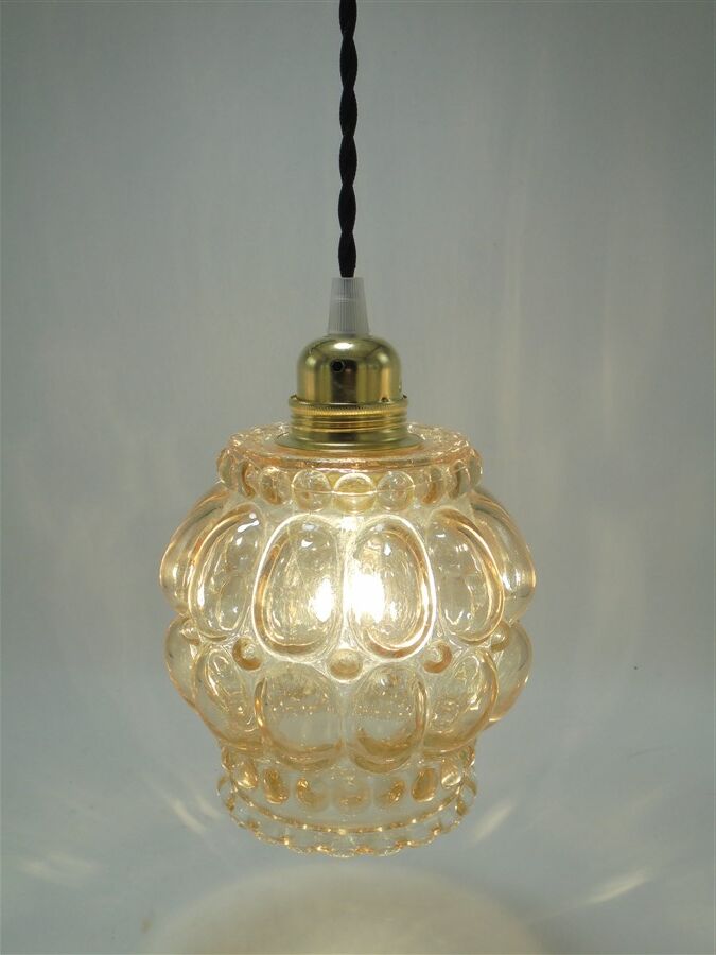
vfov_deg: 49.0
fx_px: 1048
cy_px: 478
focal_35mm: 38
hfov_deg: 37.7
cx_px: 358
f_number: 4.2
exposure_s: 1/250
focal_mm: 6.9
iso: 100
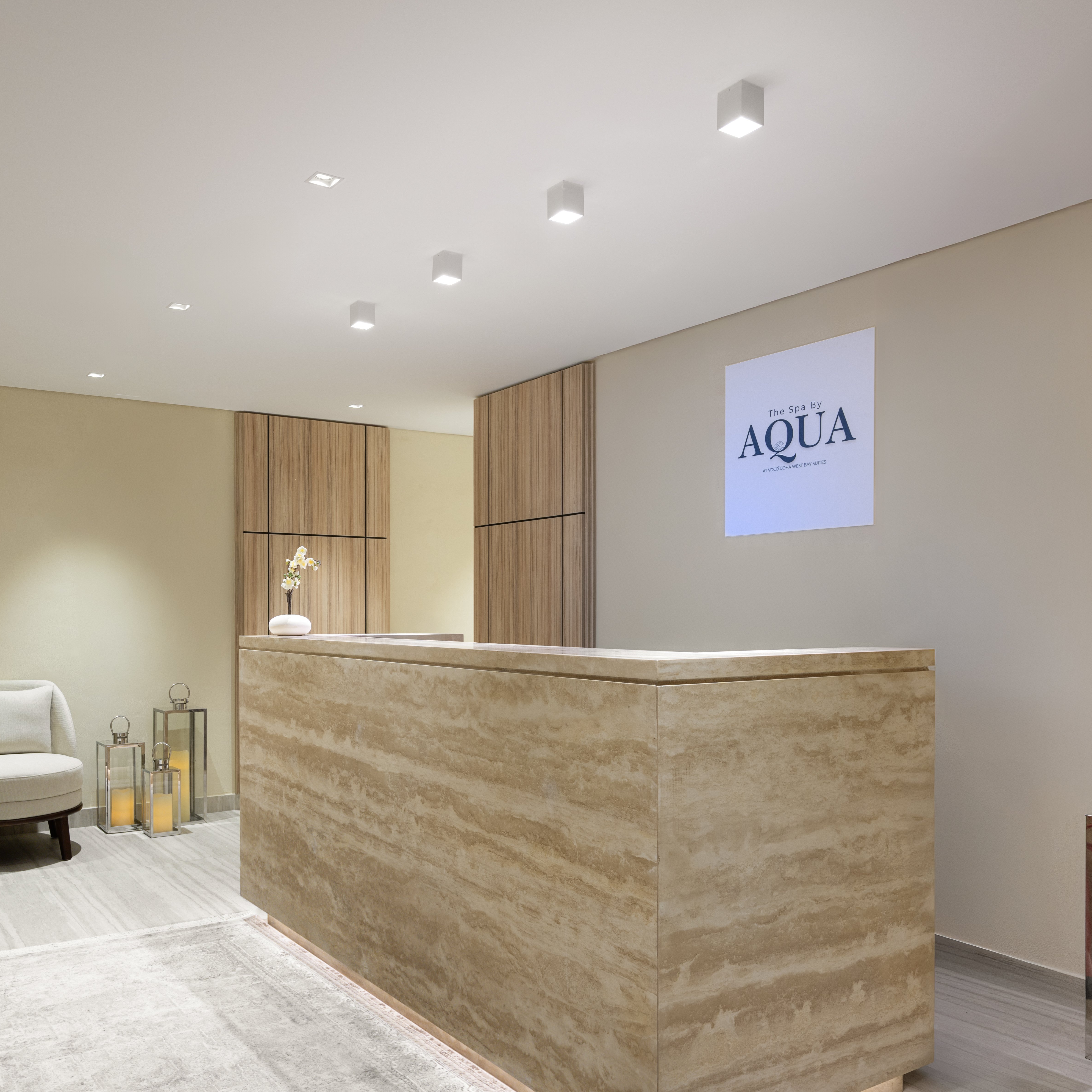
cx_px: 474
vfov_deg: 57.1
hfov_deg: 57.1
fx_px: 999
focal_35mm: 28
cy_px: 612
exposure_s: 4
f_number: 11
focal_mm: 19
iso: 100
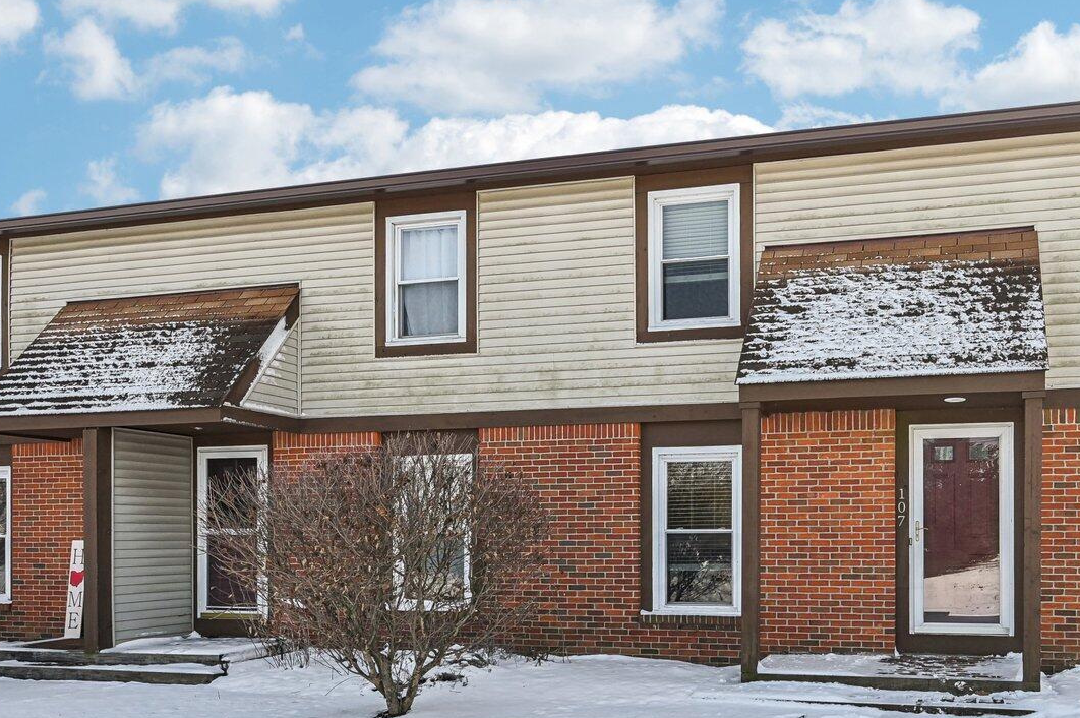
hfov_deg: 64.2
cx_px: 782
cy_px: 558
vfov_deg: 45.8
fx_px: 809
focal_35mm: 27
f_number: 6.7
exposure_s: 1/750
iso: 400
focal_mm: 14
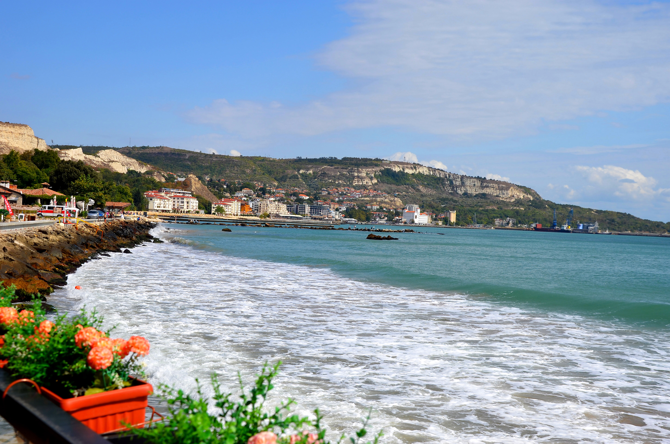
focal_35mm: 48
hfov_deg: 41.2
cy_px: 222
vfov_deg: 28.0
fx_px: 891
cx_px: 335
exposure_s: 1/320
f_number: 9
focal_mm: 32
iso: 100
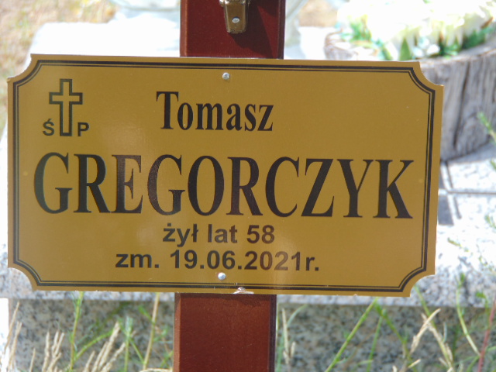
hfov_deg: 9.7
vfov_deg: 7.3
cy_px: 186
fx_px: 2909
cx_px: 248
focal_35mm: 203
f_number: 4.1
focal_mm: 36.4
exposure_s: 1/400
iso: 80
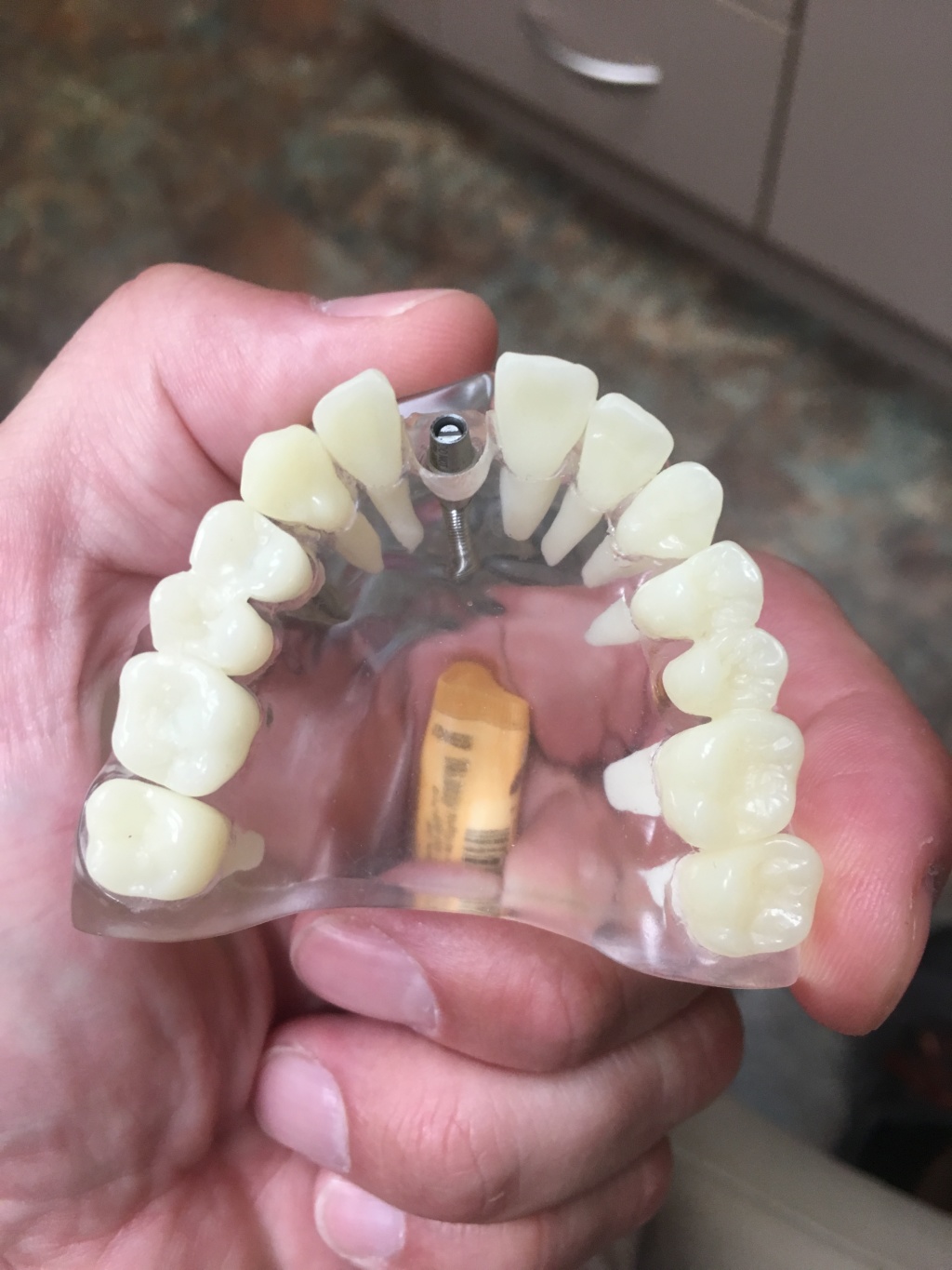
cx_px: 476
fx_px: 1063
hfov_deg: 48.2
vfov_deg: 61.7
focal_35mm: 29
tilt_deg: -66.9
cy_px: 635
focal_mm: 4.15
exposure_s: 1/30
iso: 100
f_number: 2.2
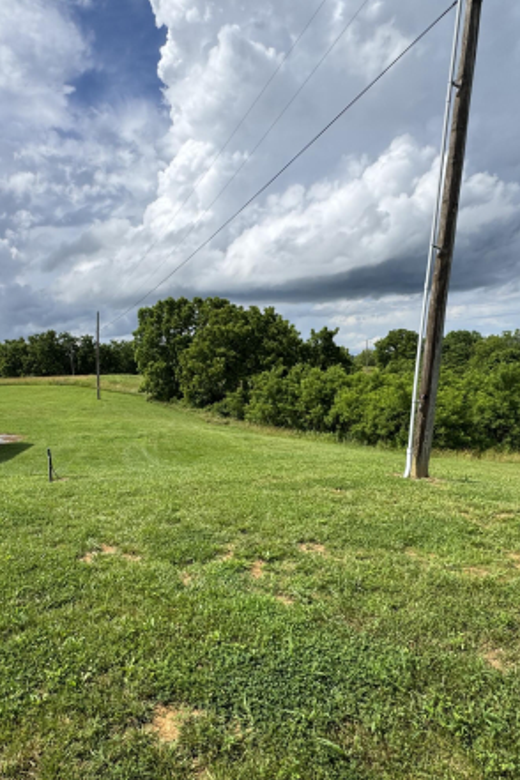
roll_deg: +2.4
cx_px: 206
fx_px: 477
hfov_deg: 56.8
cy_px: 428
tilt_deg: -8.0
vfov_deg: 78.4
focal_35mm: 22
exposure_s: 1/2208
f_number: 2.2
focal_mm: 2.22
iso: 50
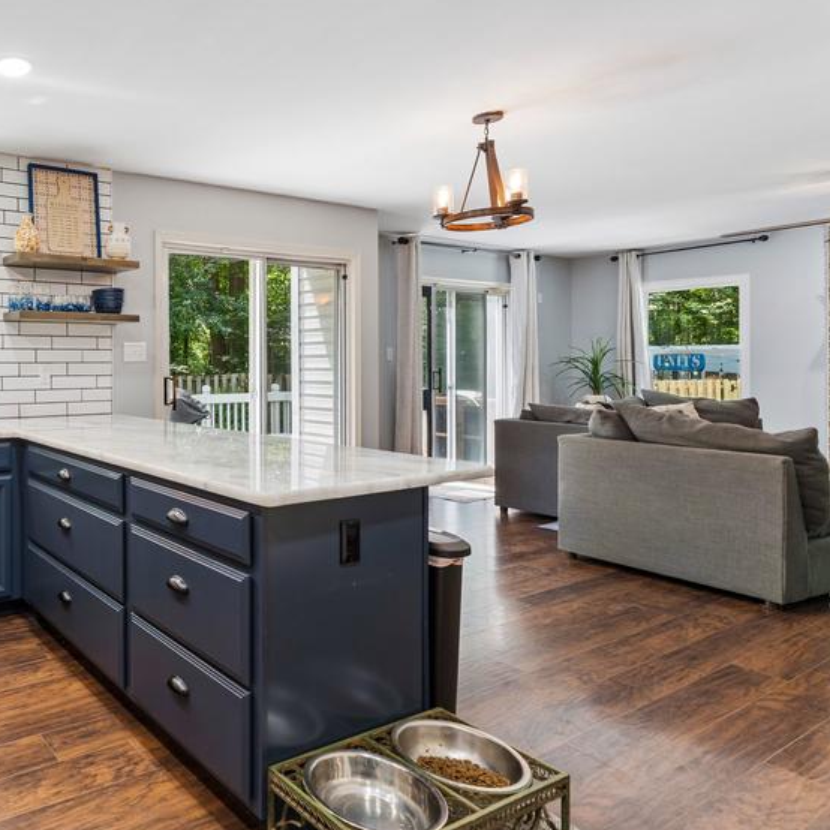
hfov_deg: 58.2
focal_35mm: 22
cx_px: 64
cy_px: 359
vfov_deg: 69.3
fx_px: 597
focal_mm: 14
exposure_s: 1/5
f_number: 9
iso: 100
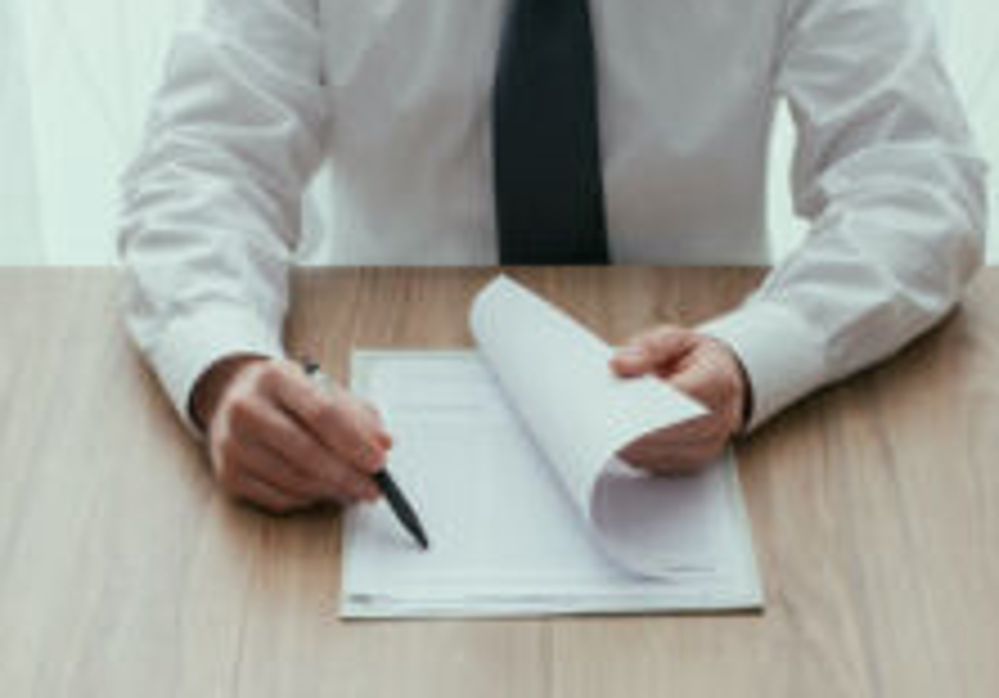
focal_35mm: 96
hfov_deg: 20.9
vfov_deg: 14.6
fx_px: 2703
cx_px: 569
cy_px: 585
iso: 100
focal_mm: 50
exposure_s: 1/125
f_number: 11
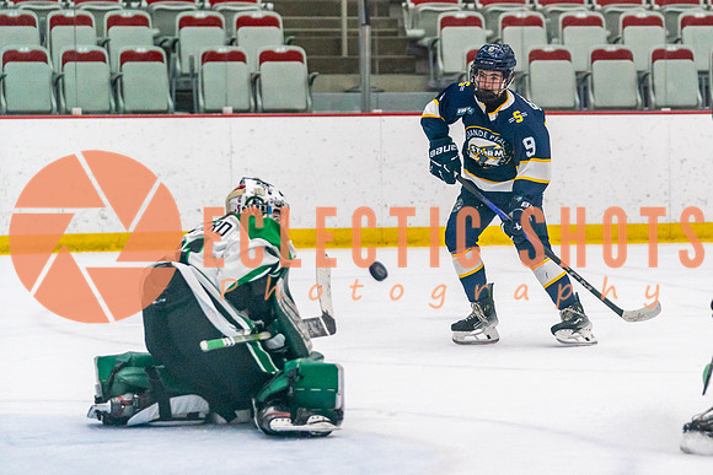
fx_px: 3460
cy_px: 237
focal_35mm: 175
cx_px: 500
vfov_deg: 7.9
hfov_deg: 11.7
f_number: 2.8
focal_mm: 102
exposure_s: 1/1600
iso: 4000
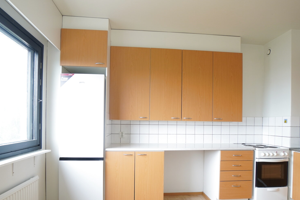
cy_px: 126
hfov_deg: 78.5
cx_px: 156
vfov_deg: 56.5
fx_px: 183
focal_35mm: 22
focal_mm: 10
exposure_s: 1/30
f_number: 4
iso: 250
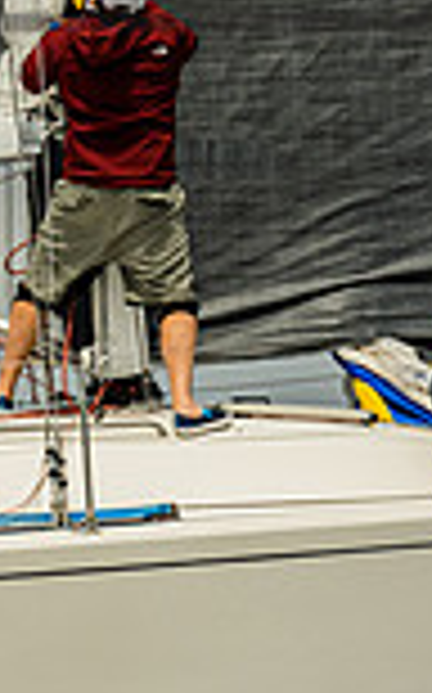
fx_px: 9134
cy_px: 128
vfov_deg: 4.3
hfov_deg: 2.7
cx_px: -824
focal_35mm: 484
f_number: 6.3
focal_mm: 125
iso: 400
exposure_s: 1/1600
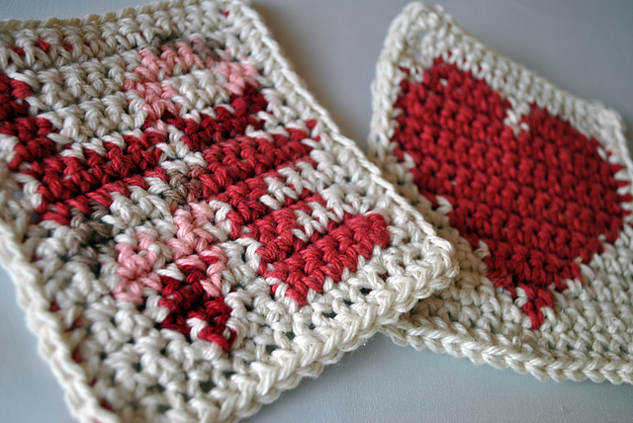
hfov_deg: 49.5
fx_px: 686
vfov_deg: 34.3
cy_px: 212
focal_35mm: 39
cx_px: 316
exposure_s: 1/40
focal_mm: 26
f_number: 4.2
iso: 200
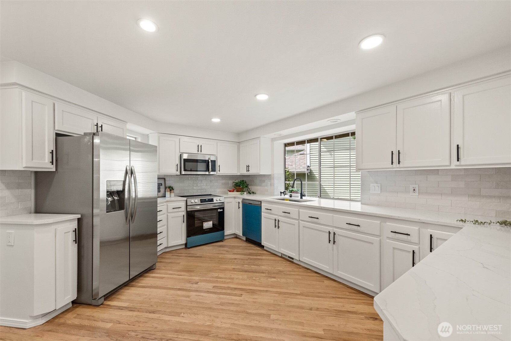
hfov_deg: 104.2
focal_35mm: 14
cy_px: 170
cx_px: 256
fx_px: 199
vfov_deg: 81.2
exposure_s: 1/40
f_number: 7.1
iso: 320
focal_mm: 14
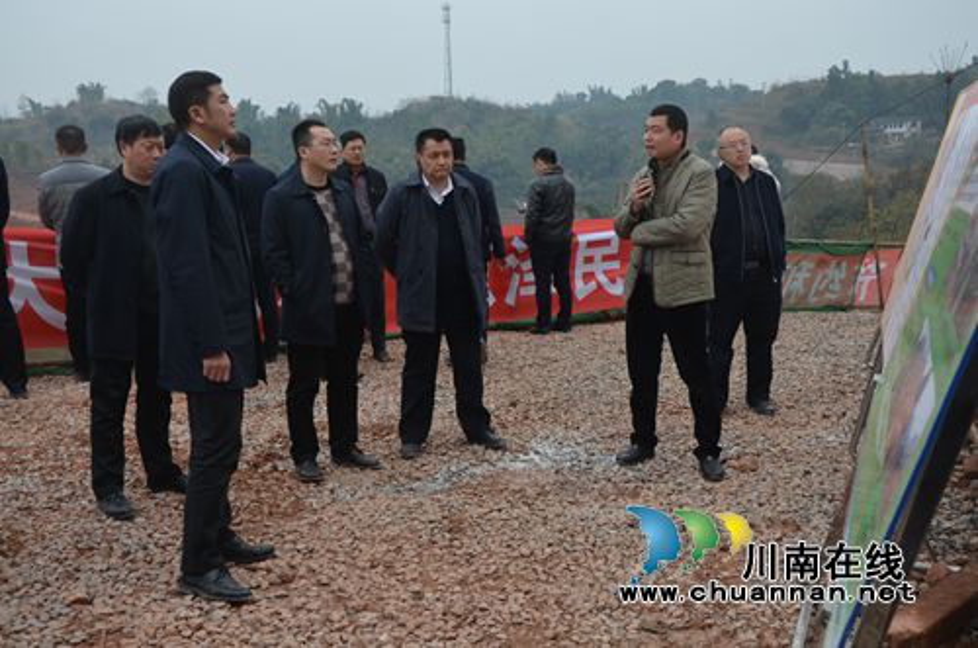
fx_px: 1057
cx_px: 489
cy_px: 324
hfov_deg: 49.6
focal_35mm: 39
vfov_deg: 34.1
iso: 200
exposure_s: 1/160
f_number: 6.3
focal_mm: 26
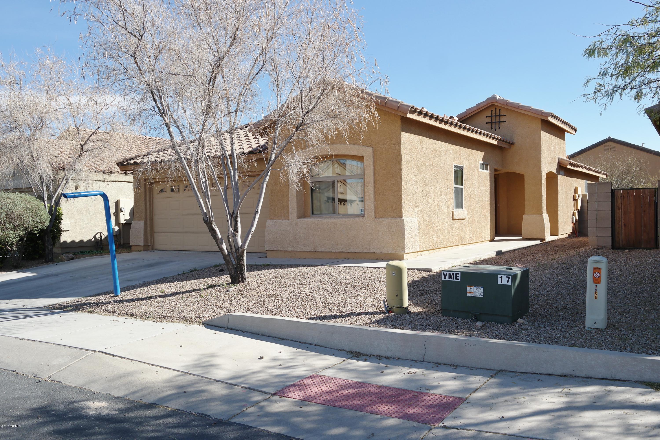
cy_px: 220
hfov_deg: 61.9
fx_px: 550
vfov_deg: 43.6
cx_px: 330
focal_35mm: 30
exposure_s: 1/250
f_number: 6.3
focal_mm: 20
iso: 100
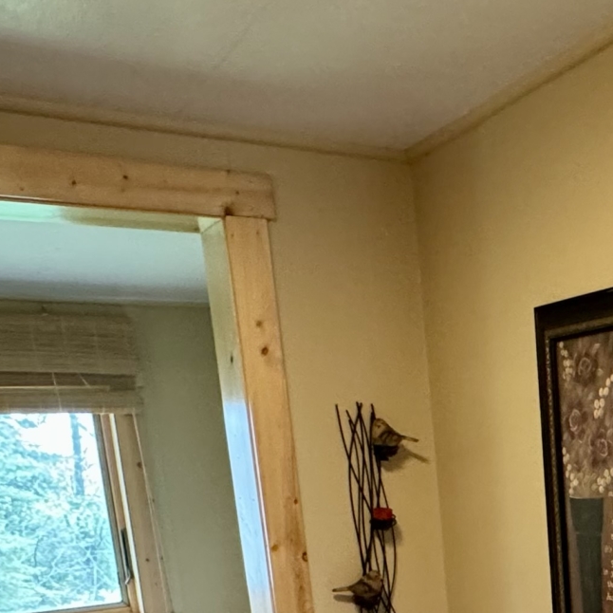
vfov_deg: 30.6
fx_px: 982
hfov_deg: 32.8
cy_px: 693
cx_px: 560
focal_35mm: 49
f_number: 2.2
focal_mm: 2.22
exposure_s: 1/60
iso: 500
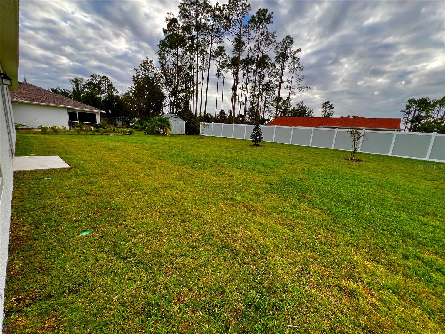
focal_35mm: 13
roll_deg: -4.3
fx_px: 167
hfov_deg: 106.2
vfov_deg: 89.9
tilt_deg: -11.7
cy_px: 167
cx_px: 222
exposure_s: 1/155
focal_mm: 1.57
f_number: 1.8
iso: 32
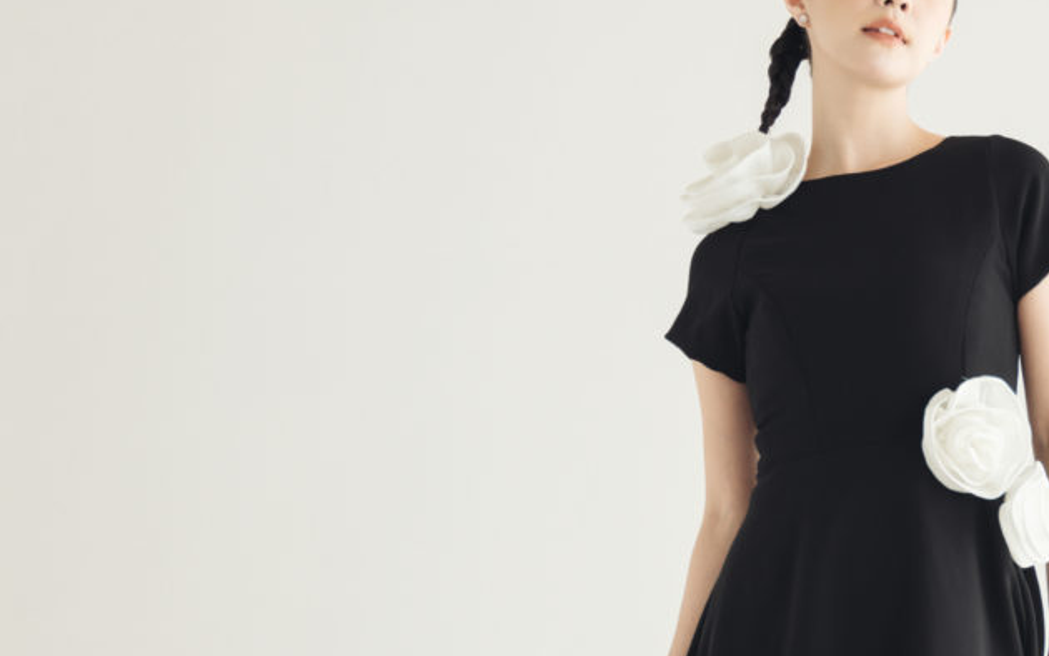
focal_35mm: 134
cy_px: 685
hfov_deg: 15.5
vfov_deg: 9.7
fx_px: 3832
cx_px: 864
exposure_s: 1/125
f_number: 2.8
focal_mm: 48
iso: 100
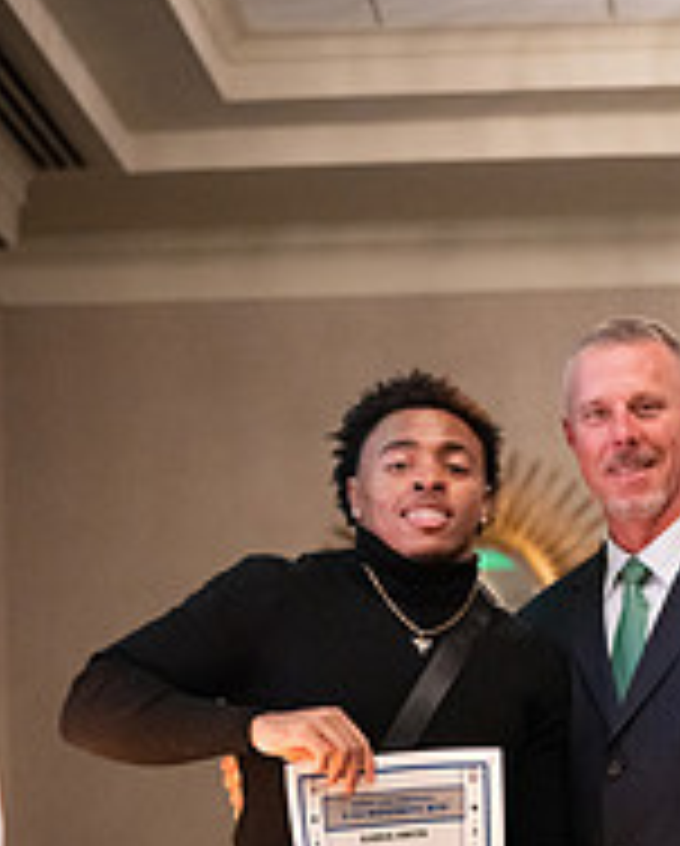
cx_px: 527
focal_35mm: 157
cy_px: 796
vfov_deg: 12.2
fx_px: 3940
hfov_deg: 9.8
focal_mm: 70
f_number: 2.8
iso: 12800
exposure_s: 1/320
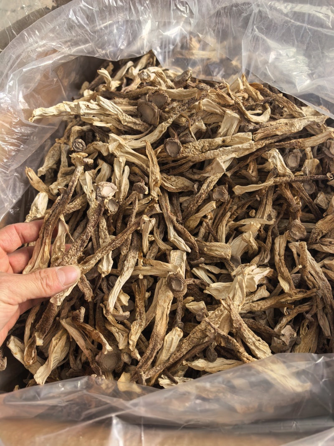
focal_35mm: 24
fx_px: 309
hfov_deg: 56.8
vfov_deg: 71.6
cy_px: 223
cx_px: 167
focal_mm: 6.98
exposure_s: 1/863
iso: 1000
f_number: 2
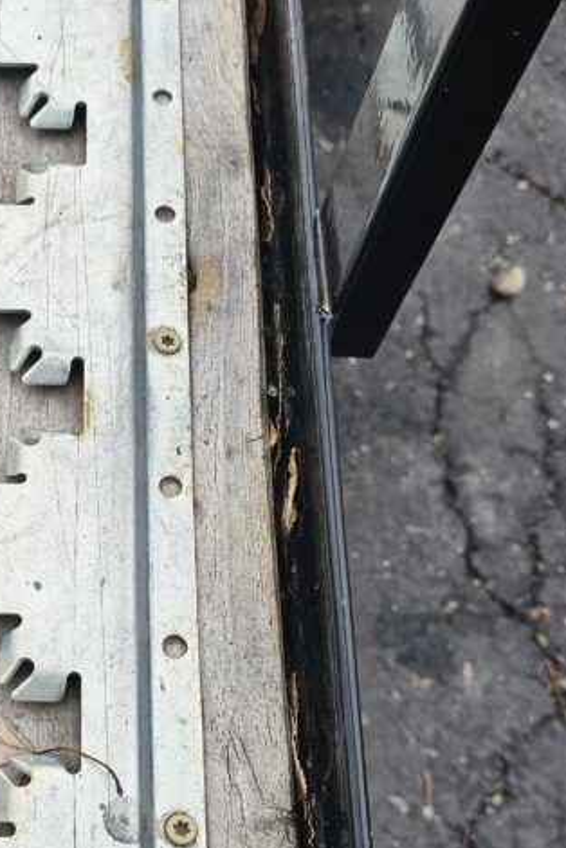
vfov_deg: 38.0
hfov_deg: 25.2
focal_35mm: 52
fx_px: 1226
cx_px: 59
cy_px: 515
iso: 10
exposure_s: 1/237
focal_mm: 6.3
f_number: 1.7
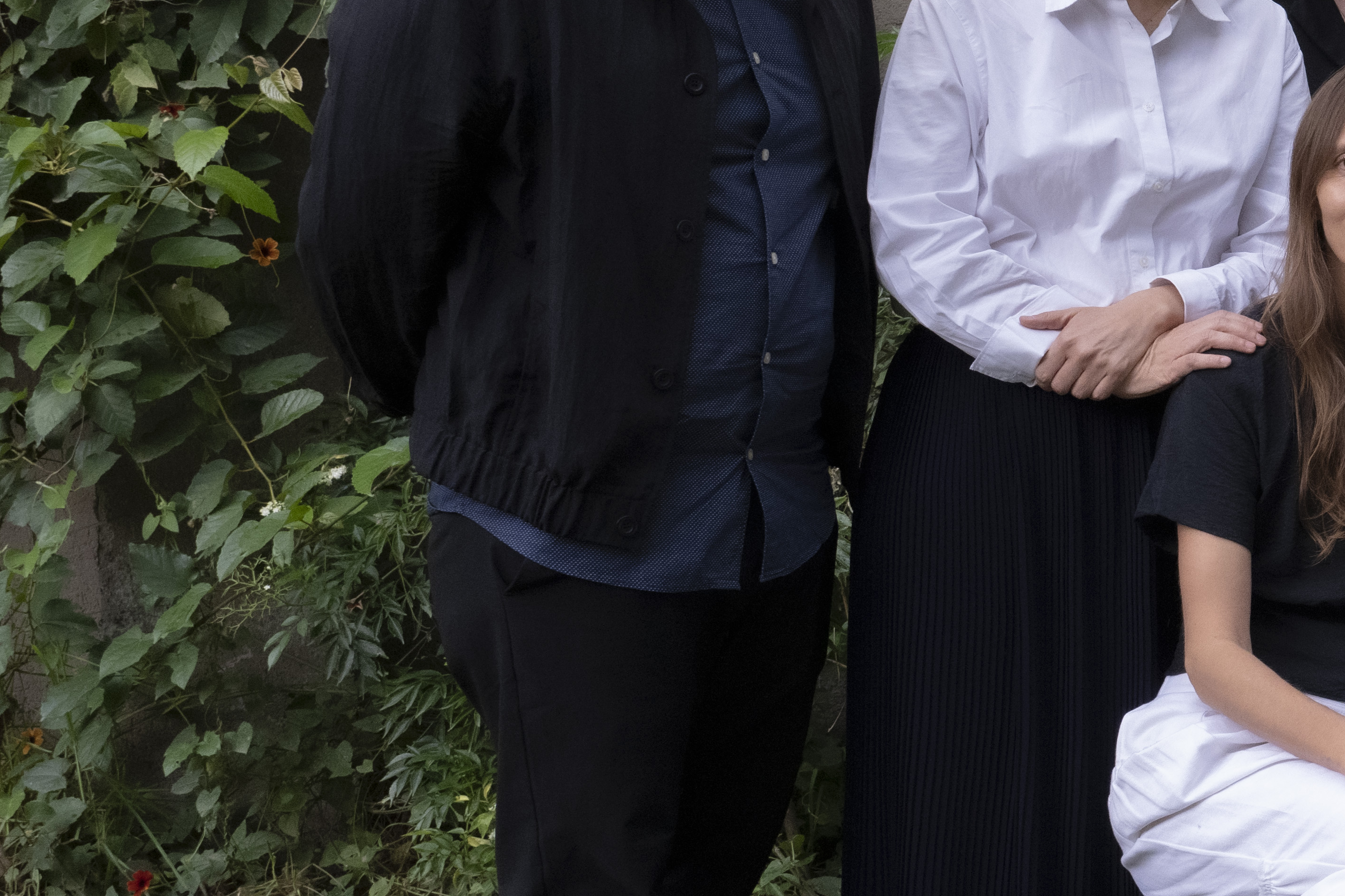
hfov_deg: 21.0
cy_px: 375
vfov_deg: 15.7
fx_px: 3250
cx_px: 1800
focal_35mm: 87
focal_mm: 30
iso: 2500
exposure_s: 1/400
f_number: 6.3
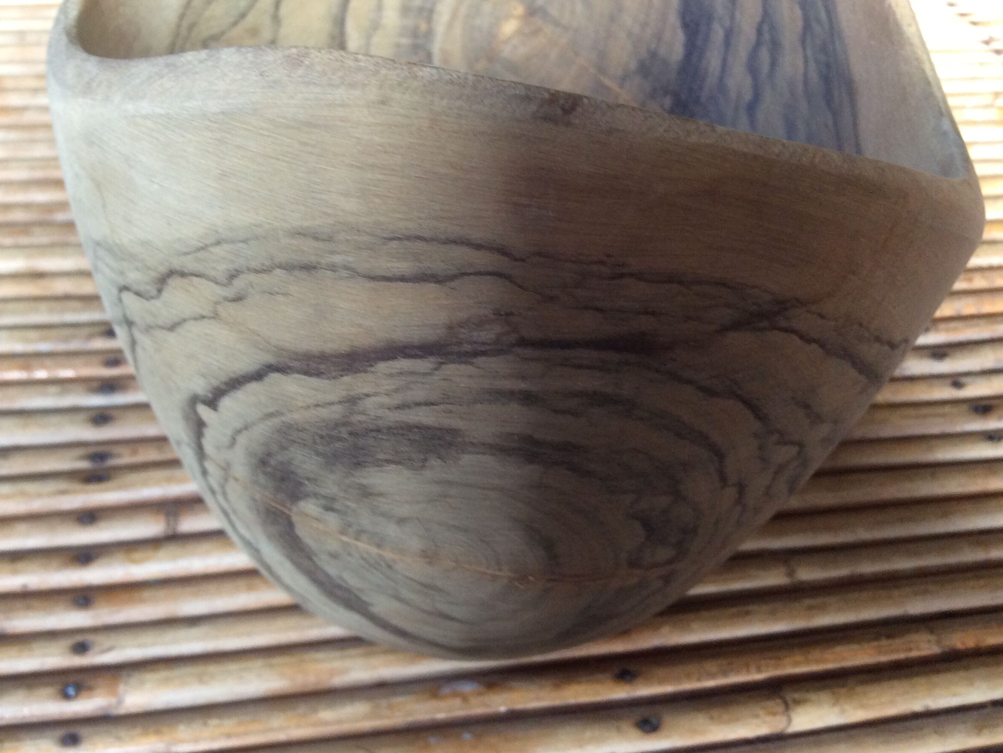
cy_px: 358
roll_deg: -1.8
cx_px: 470
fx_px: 1014
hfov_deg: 52.6
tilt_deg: -43.2
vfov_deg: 40.7
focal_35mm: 35
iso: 125
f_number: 2.4
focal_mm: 3.3
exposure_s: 1/25
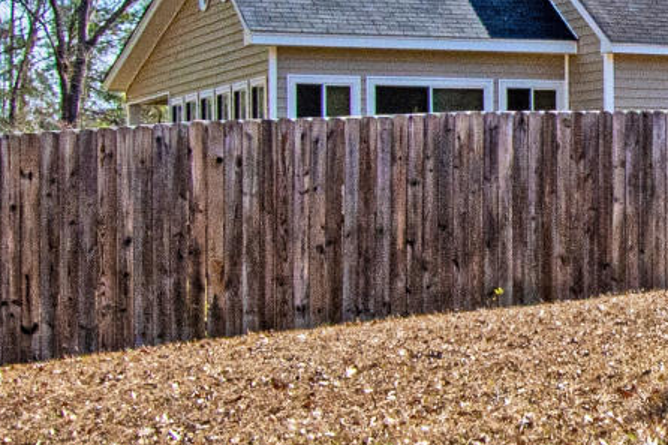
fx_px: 1873
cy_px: 130
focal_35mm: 101
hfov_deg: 18.8
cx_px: 870
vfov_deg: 13.5
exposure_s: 1/640
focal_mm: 10
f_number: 10
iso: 320
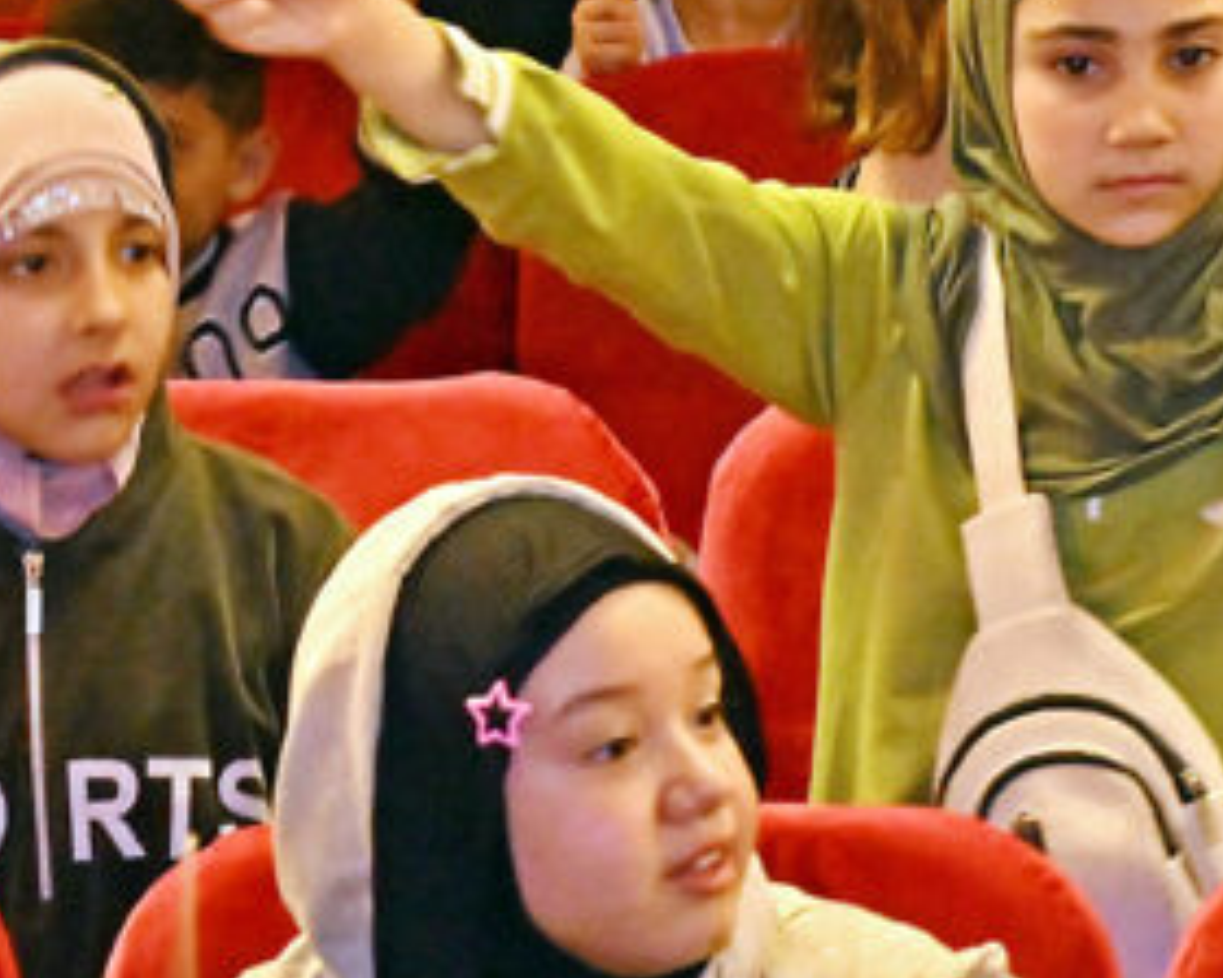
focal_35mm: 210
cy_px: -474
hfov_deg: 9.1
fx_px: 7601
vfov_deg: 7.2
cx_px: 1441
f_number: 4
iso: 2000
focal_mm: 49
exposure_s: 1/25
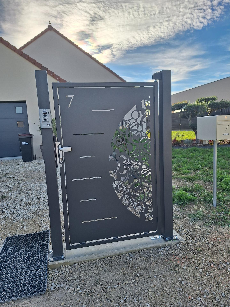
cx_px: 115
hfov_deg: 58.9
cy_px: 154
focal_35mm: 23
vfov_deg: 73.9
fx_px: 204
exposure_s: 1/1014
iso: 40
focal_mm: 5.54
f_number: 1.8
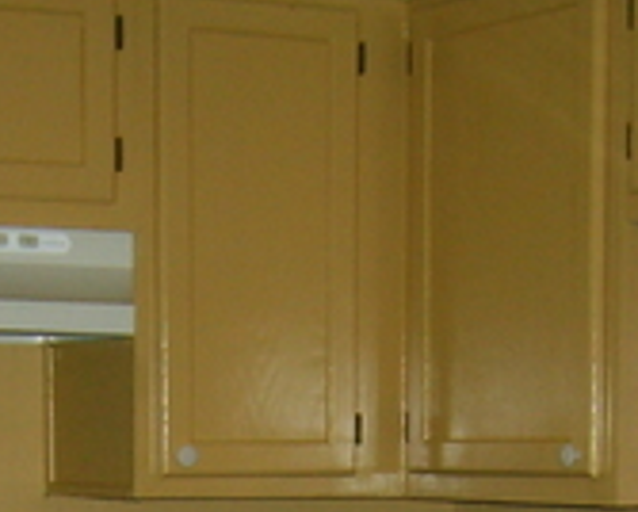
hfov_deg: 14.7
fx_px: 2476
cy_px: 898
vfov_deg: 11.1
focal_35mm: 131
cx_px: 237
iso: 100
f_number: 2.8
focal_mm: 5.8
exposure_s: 1/30
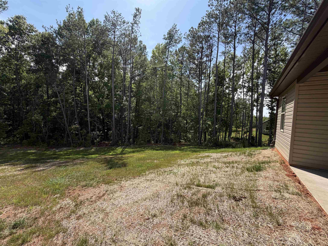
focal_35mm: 14
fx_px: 133
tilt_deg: -3.2
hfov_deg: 102.1
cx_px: 164
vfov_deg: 85.7
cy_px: 123
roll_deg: -3.0
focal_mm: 2.22
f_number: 2.2
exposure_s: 1/770
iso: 40
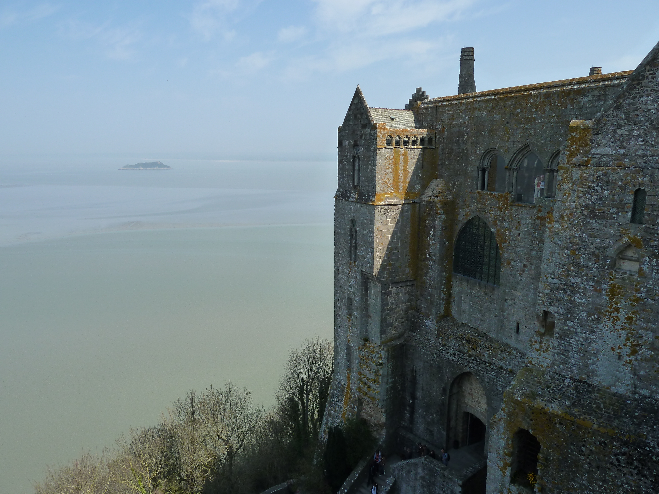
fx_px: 476
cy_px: 247
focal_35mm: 25
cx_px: 330
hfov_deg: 69.4
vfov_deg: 54.9
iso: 125
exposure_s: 1/500
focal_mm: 4.1
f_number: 4.5
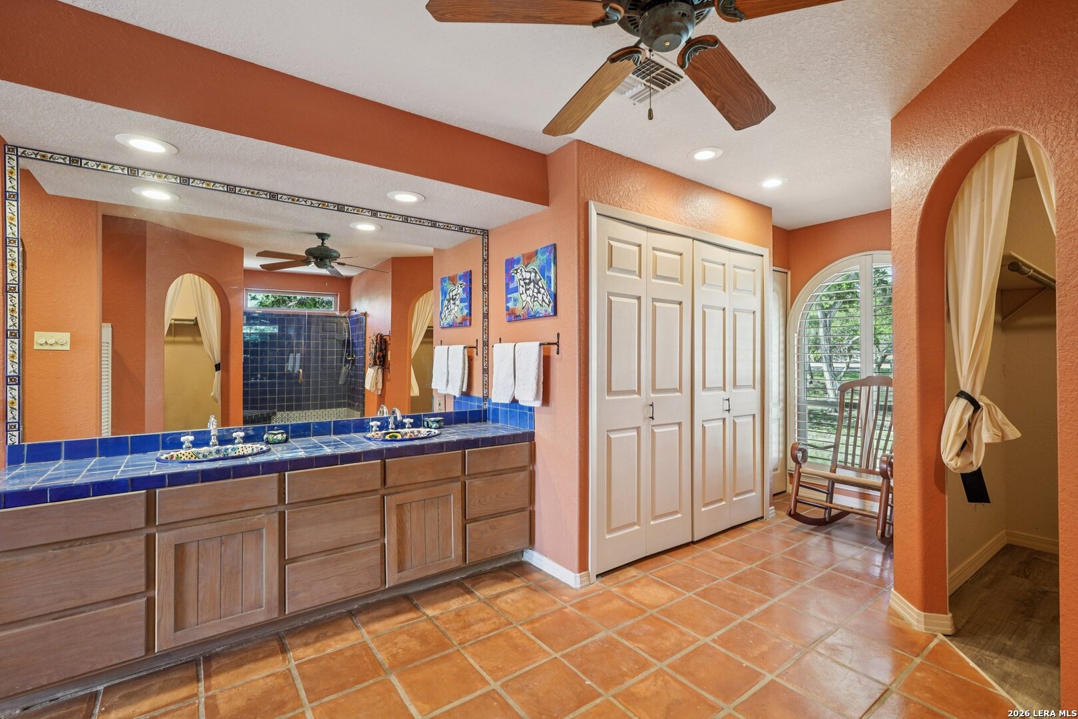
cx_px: 539
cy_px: 360
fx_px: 479
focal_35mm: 16
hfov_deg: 96.7
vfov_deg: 73.7
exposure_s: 1/10
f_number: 8
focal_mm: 16
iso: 400
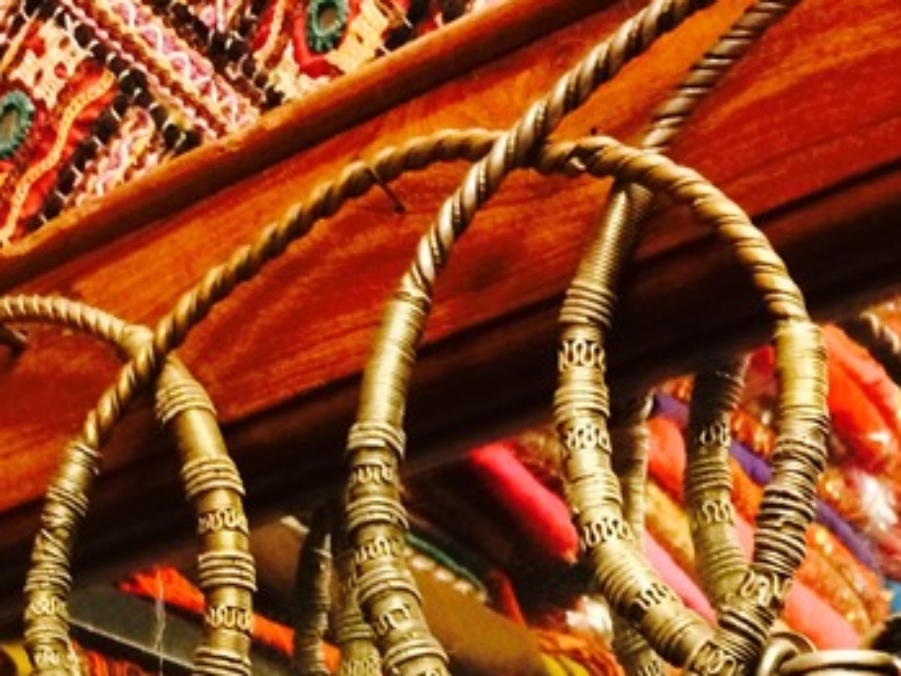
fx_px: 2213
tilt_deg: +7.3
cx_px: 336
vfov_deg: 16.2
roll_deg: +3.7
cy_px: 955
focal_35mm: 85
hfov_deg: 23.0
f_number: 2.2
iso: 320
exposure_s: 1/25
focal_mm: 4.15
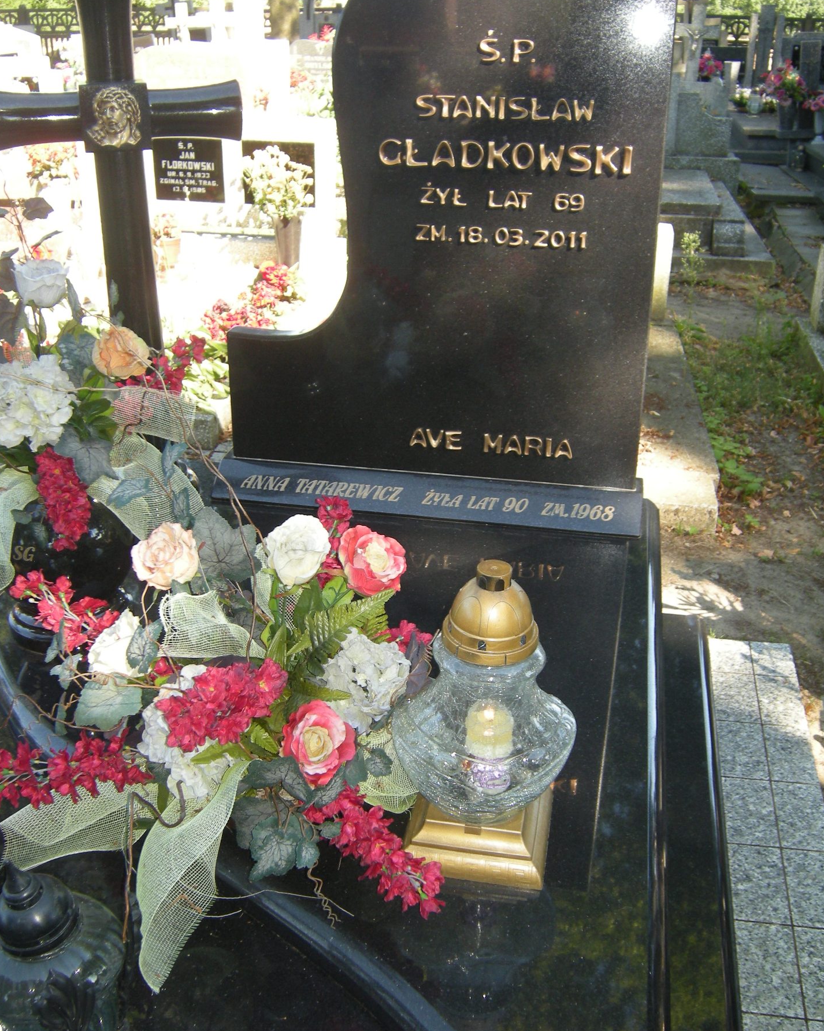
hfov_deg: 44.5
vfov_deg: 54.2
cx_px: 406
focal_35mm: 33
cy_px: 491
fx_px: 1006
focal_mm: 5.3
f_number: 2.9
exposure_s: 1/108
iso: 91
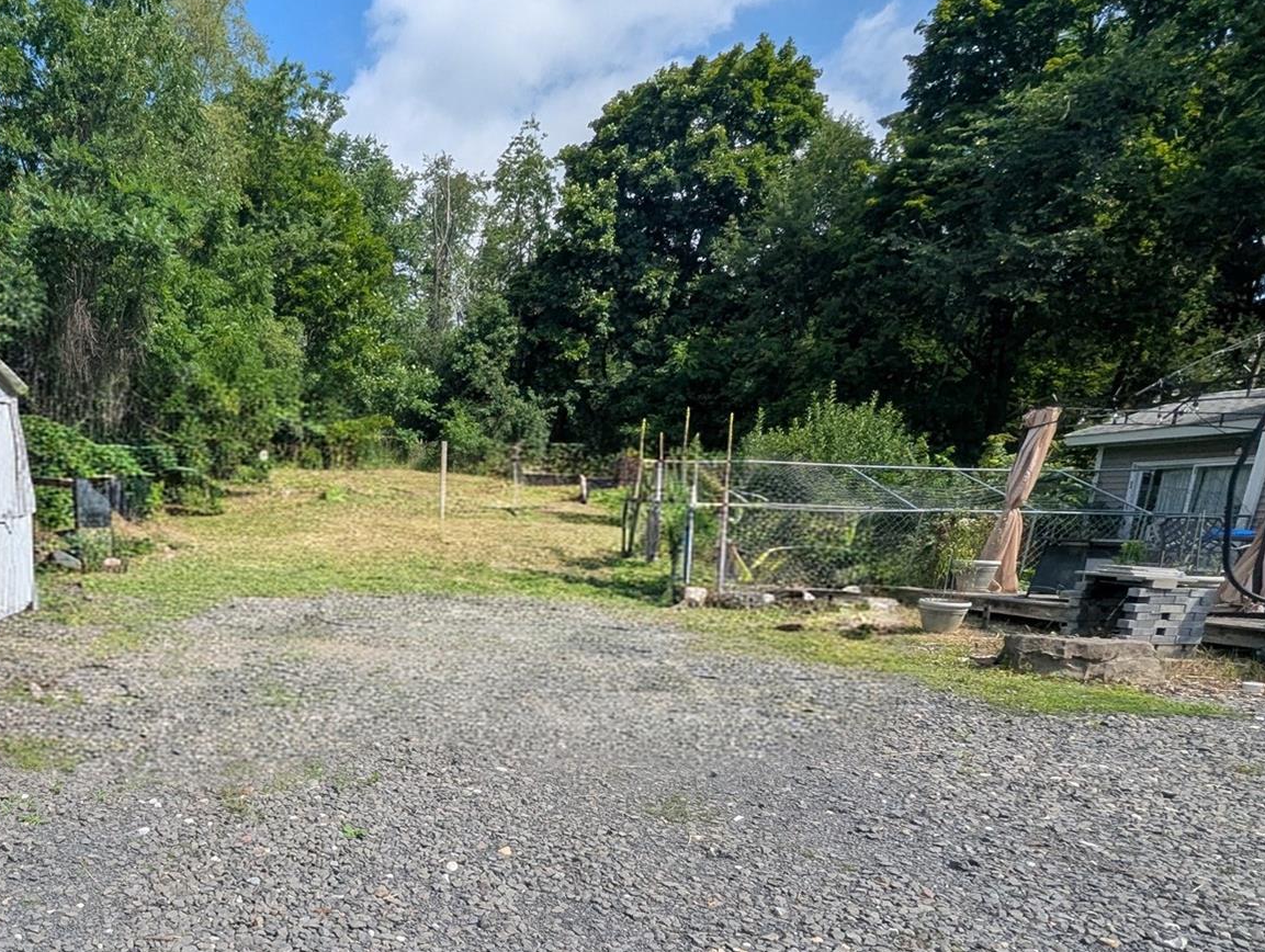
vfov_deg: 56.0
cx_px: 282
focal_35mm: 23
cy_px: 719
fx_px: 842
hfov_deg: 68.0
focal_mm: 1.95
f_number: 2.2
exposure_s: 1/1616
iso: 46
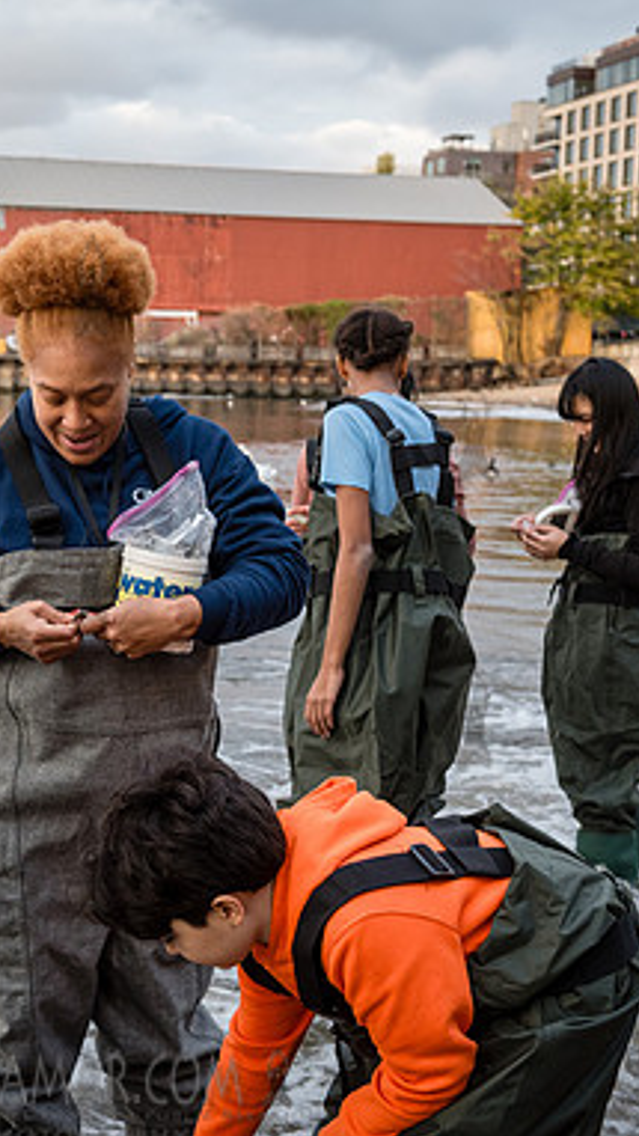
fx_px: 1837
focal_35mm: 61
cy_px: 572
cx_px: 89
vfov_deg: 34.4
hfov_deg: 19.4
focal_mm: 38
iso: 800
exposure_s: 1/250
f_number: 4.5
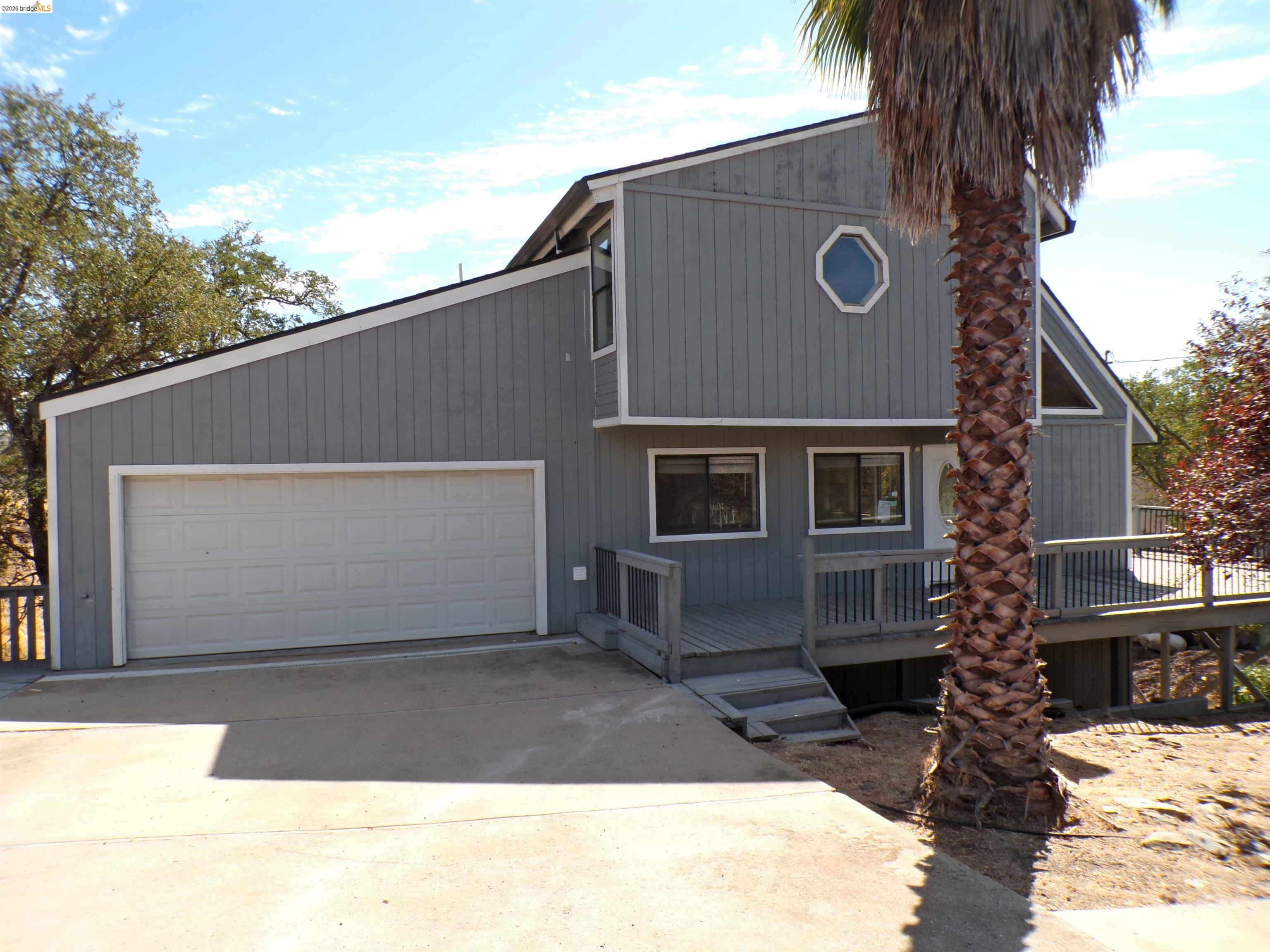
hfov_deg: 71.6
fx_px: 881
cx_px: 635
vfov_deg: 56.8
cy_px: 476
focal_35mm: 24
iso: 100
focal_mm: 4.3
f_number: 4.4
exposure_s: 1/400
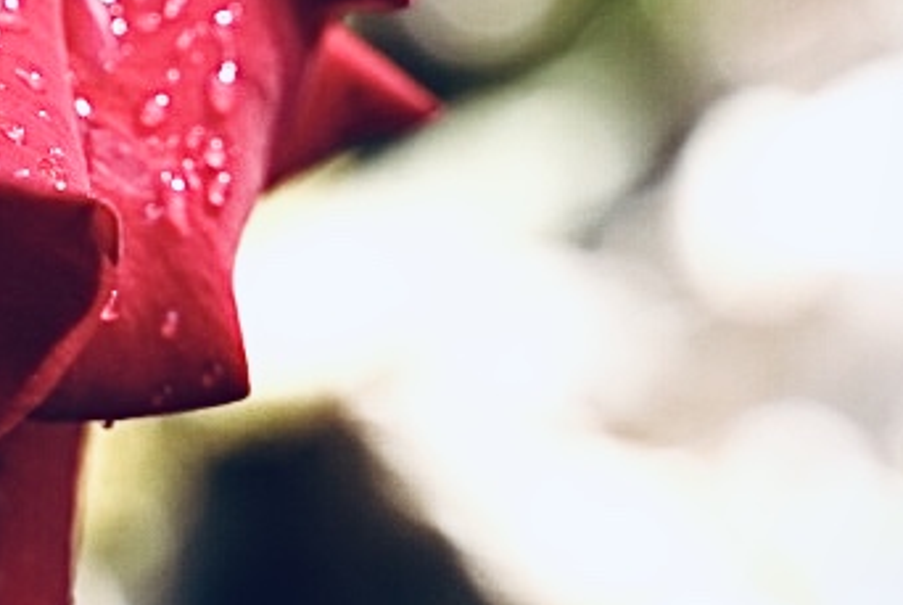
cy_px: -37
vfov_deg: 4.8
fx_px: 7233
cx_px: -367
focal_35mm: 288
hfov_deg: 7.1
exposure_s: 1/160
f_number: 8
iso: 250
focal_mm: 61
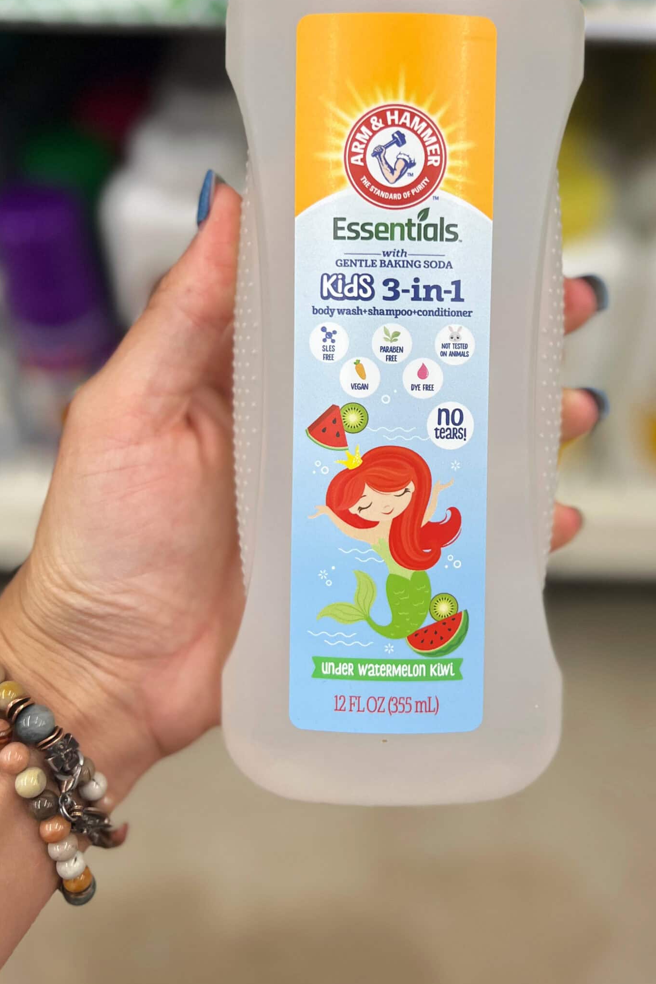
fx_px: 929
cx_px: 409
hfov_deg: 38.6
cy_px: 380
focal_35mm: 34
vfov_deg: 55.3
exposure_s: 1/60
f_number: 1.5
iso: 64
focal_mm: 5.7
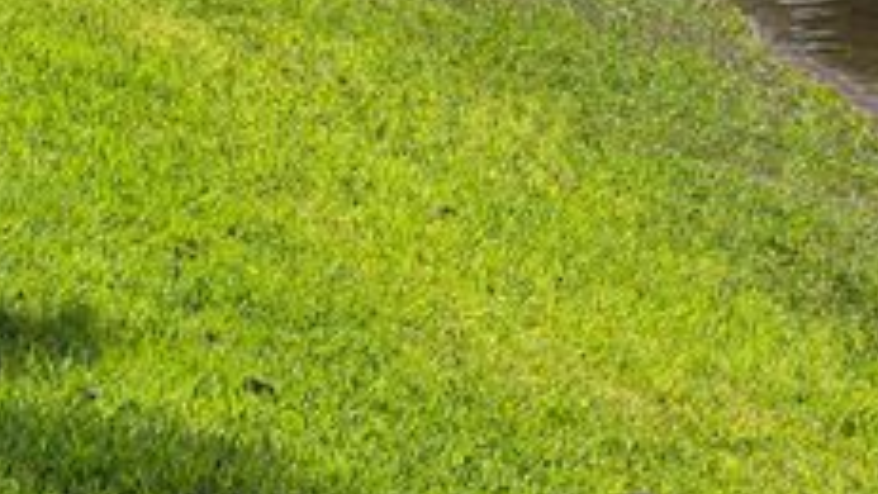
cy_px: 207
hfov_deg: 9.9
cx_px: 99
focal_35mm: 217
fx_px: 5053
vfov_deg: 5.6
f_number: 2.4
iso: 25
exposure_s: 1/1350
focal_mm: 7
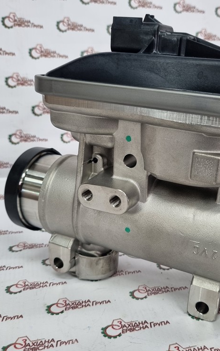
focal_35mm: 37
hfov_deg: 34.2
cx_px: 140
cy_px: 176
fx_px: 355
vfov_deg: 52.7
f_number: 1.8
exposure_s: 1/50
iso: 200
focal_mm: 5.4
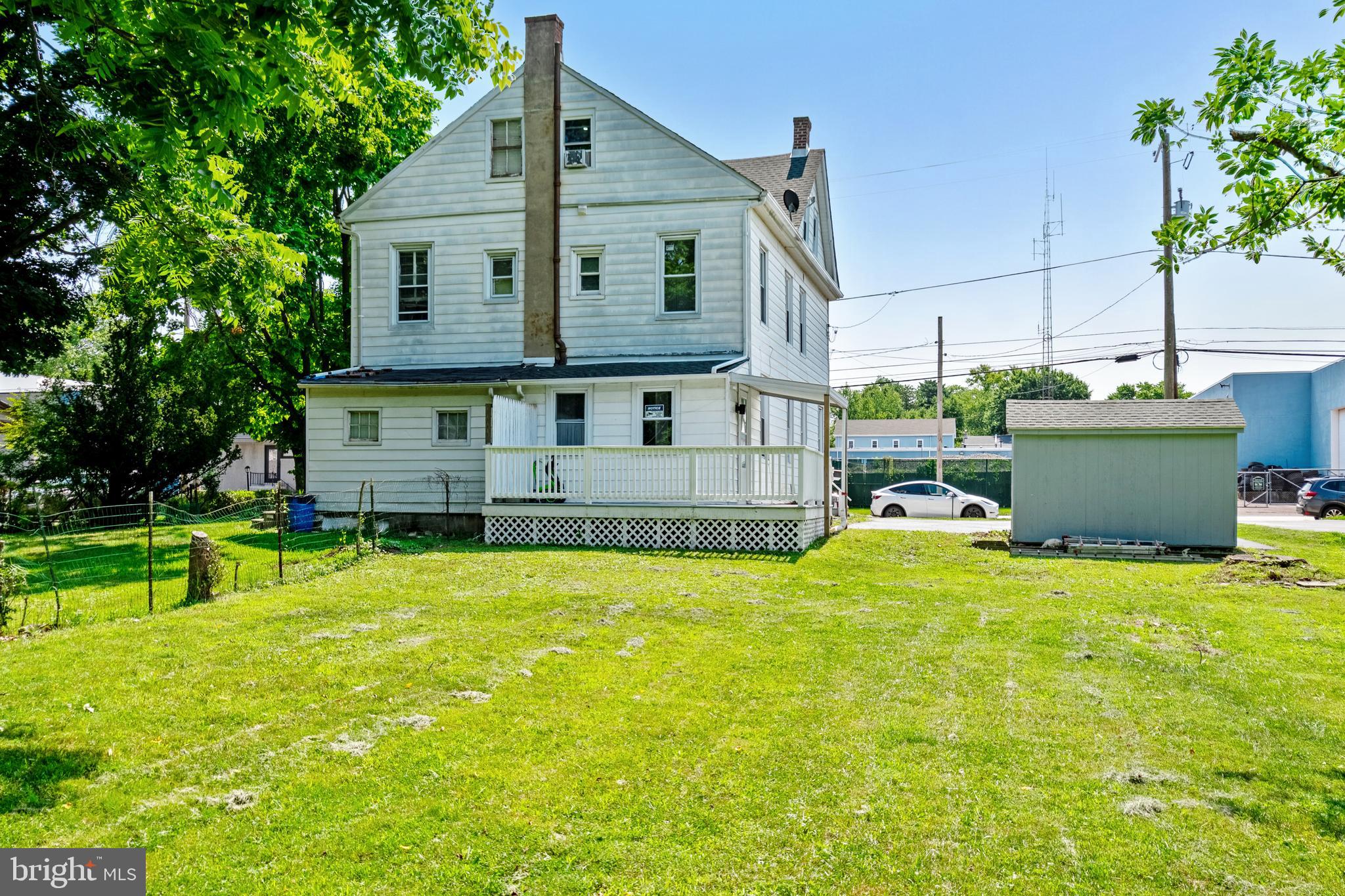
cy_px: 448
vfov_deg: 43.6
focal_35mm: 30
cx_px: 672
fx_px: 1121
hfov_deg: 61.9
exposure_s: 1/5000
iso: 400
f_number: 8
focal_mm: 20
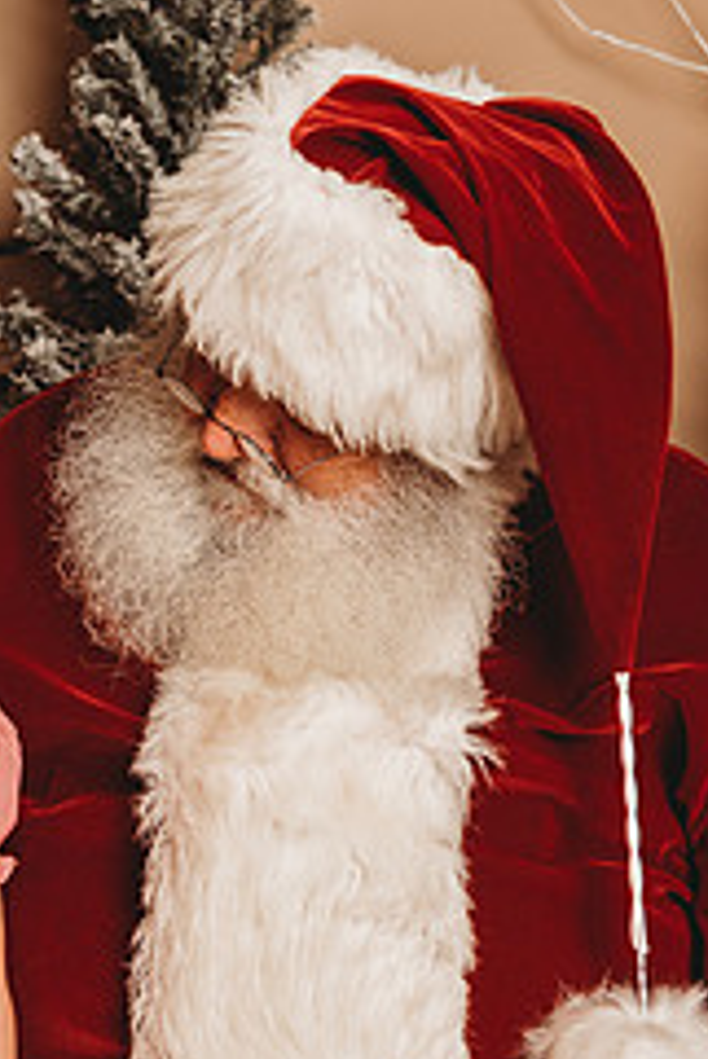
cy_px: 562
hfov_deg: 16.5
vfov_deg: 24.7
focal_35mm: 82
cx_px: 88
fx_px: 2415
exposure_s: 1/160
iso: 100
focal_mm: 44
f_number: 4
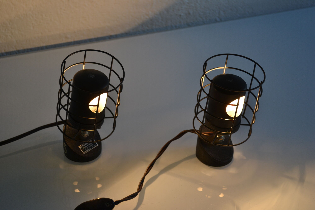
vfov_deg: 20.6
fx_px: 577
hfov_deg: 30.5
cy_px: 105
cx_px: 158
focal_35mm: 66
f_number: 5.3
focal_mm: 44
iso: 400
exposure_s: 1/60
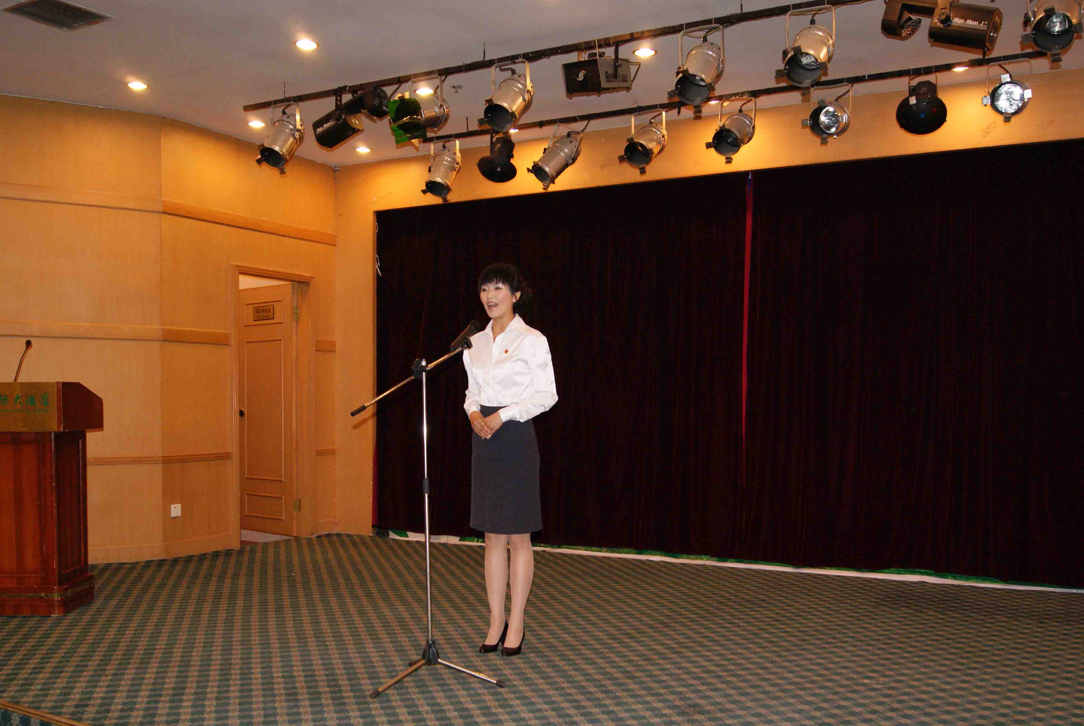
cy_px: 363
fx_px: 995
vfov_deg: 40.1
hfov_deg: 57.2
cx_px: 542
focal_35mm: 33
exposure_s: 1/60
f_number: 5.6
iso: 400
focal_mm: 22
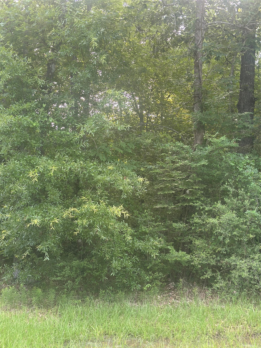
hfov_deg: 30.3
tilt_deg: +1.7
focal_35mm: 48
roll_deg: -1.7
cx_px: 130
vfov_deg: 39.7
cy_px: 174
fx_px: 483
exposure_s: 1/88
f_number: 1.78
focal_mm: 6.86
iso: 125
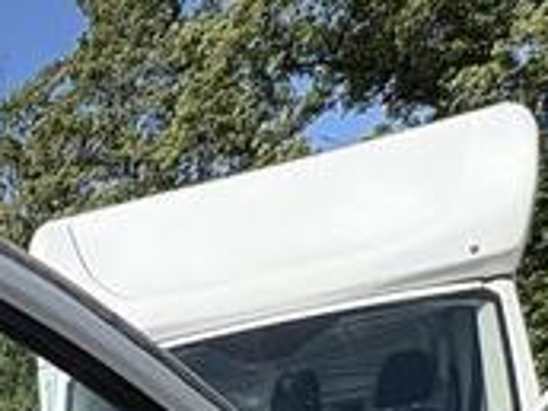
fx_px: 1156
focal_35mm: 73
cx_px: -382
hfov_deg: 20.5
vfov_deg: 14.8
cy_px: 918
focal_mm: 2.22
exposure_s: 1/1063
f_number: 2.2
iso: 64
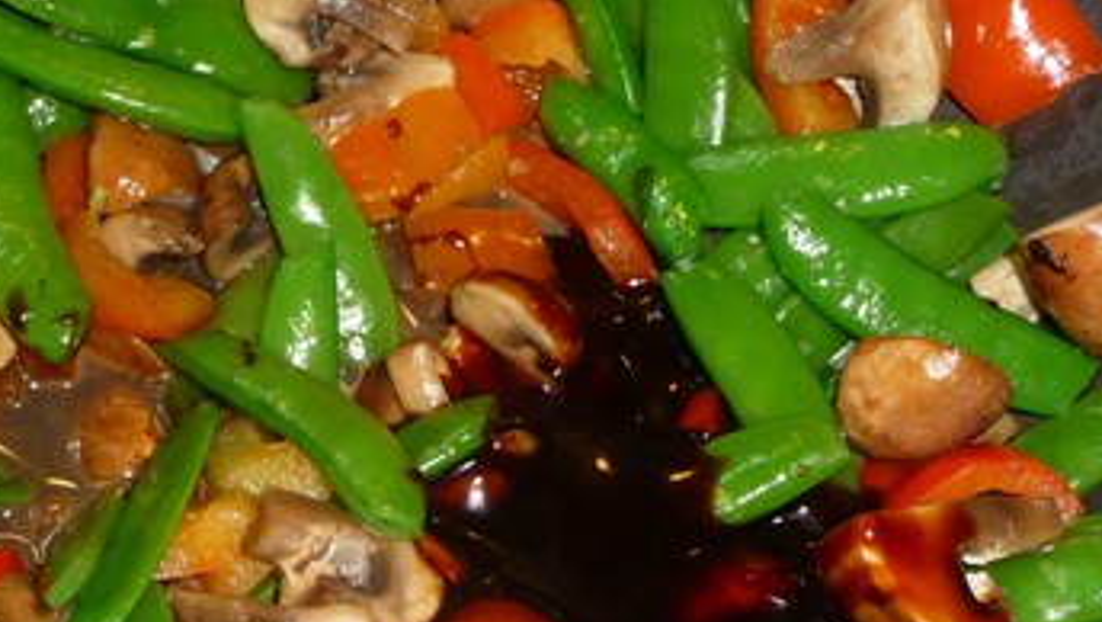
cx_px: 388
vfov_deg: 15.4
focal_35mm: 77
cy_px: 612
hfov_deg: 27.4
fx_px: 2251
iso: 100
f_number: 3.8
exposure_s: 1/30
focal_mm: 6.3
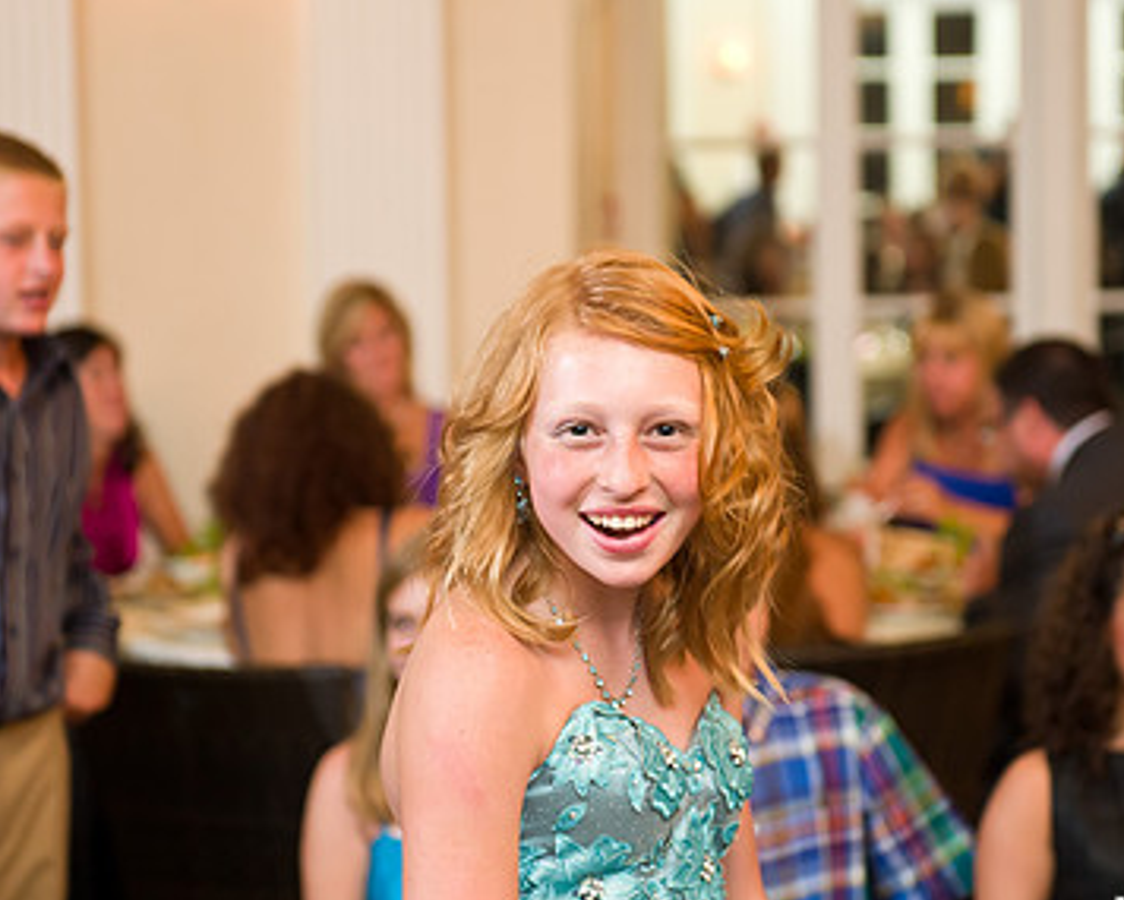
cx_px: 609
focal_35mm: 107
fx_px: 3560
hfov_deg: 17.9
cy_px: 455
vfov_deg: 14.4
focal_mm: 70
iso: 1600
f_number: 3.2
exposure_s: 1/125
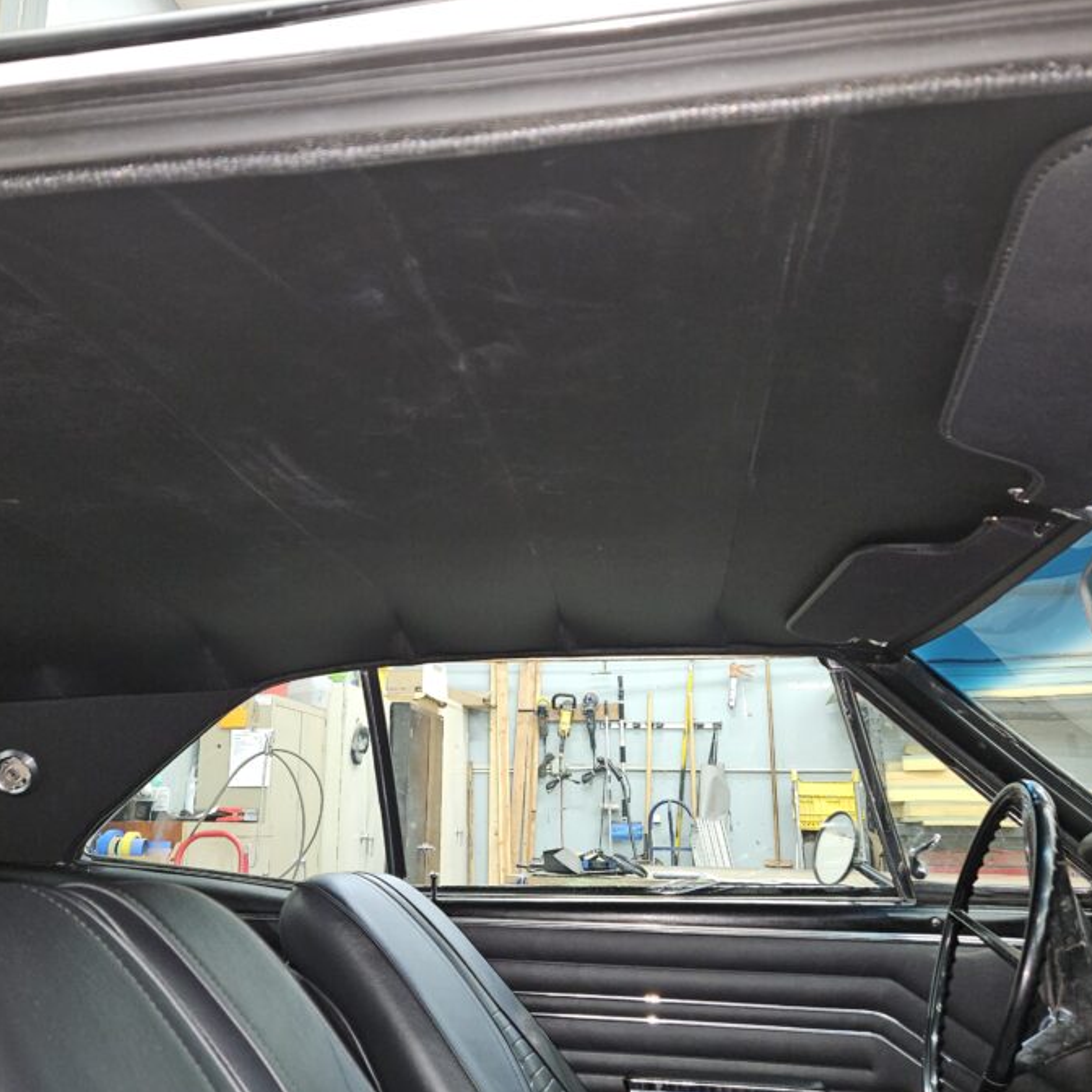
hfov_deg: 52.3
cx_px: 462
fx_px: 1106
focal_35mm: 31
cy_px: 561
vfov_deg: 52.5
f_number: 1.8
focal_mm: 5.4
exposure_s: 1/17
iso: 160
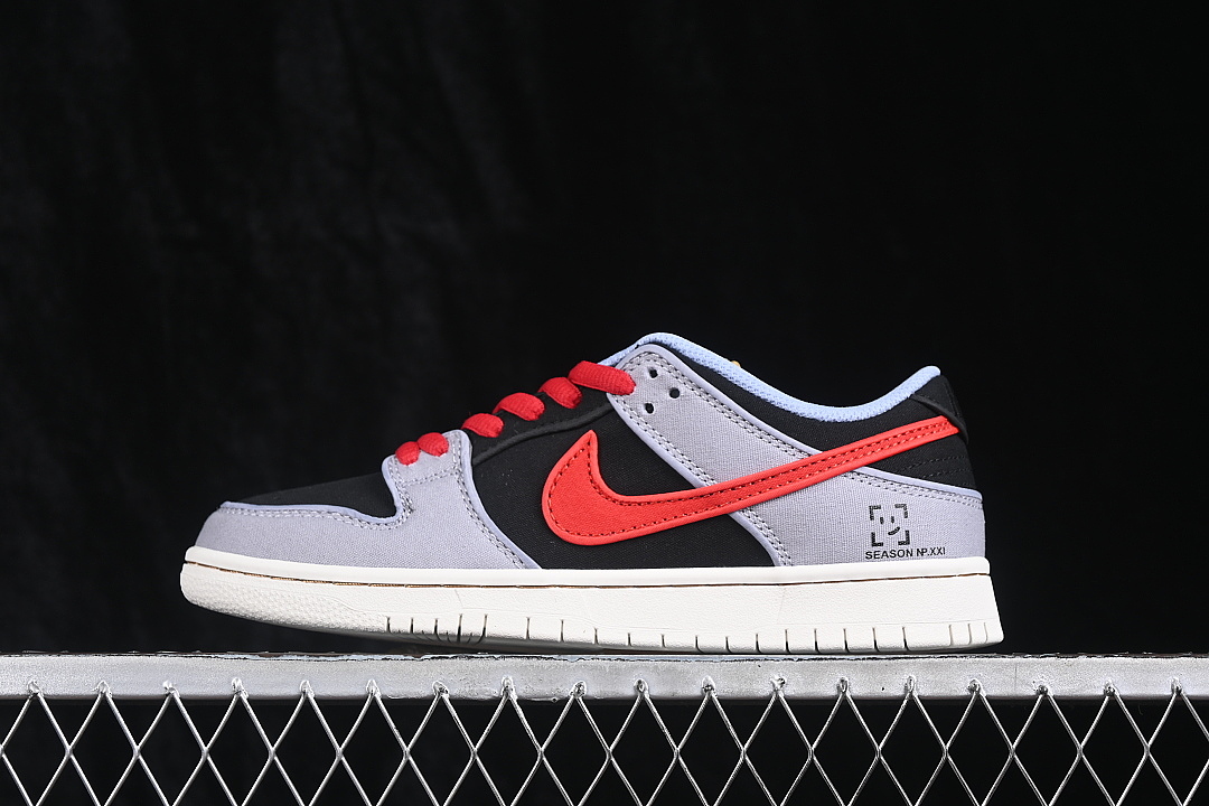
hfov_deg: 27.0
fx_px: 2519
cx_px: 604
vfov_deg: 18.2
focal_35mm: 75
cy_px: 403
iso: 160
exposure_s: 1/60
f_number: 6.3
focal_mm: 50
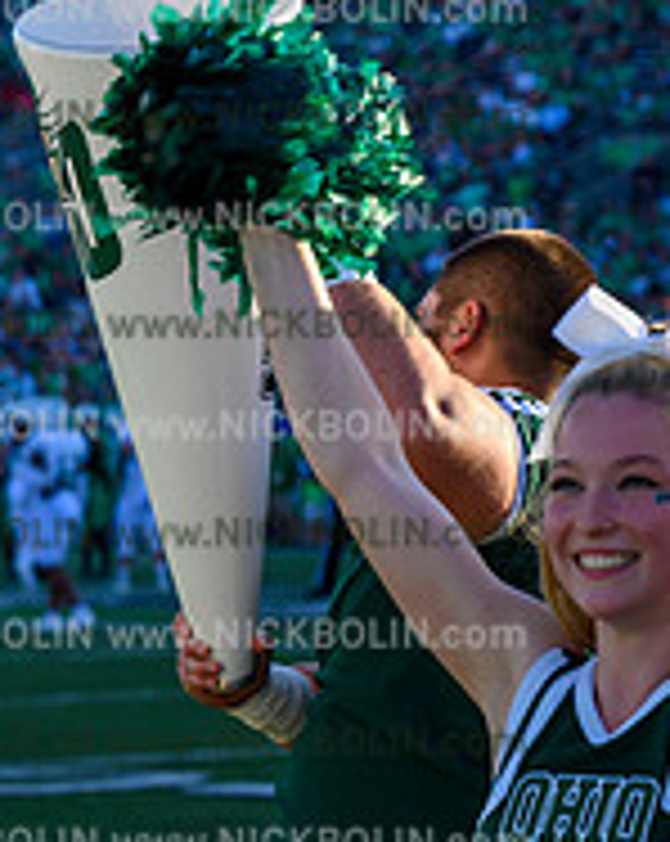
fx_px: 5069
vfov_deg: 9.5
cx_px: -526
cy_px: 635
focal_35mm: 204
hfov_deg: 7.4
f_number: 4
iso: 100
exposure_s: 1/400
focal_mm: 70
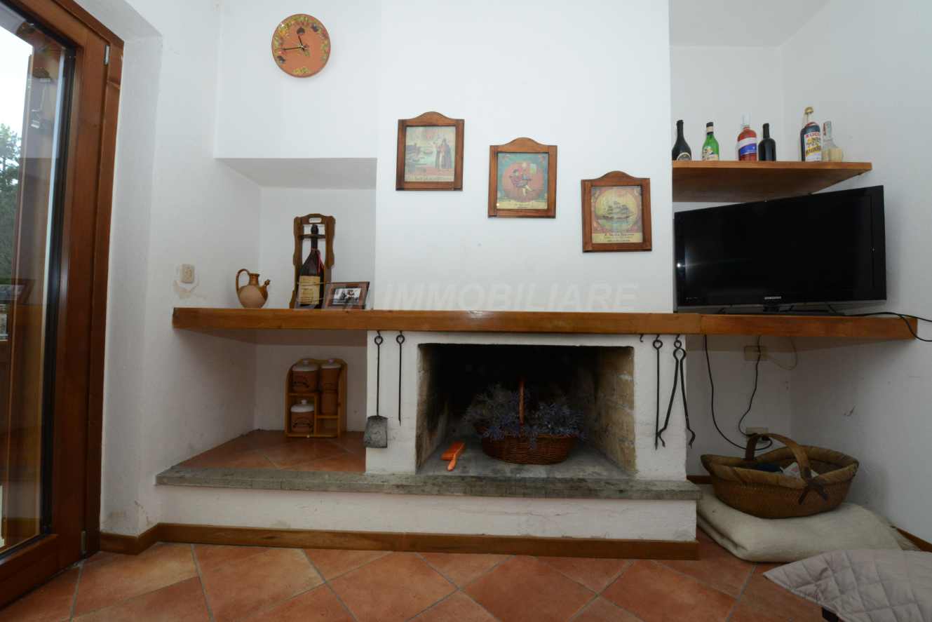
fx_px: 363
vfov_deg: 81.3
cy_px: 311
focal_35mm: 14
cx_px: 466
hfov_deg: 104.2
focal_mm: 14
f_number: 22
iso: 2500
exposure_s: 1/60
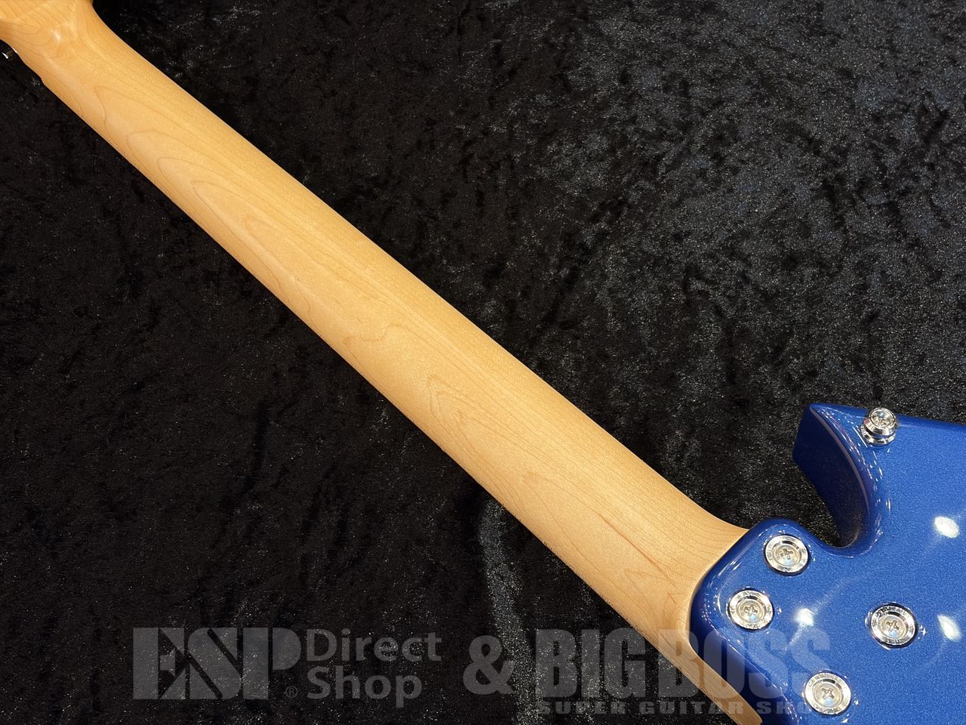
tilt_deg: -55.3
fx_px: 1451
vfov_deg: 28.0
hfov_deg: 36.8
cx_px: 483
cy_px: 362
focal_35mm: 52
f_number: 1.6
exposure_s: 1/60
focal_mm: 5.96
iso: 100
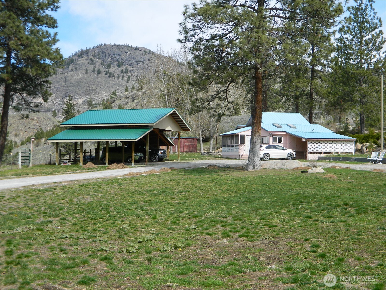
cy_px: 145
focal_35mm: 47
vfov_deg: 30.9
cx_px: 193
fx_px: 524
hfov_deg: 40.4
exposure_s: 1/800
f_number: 3.6
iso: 80
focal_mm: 8.4
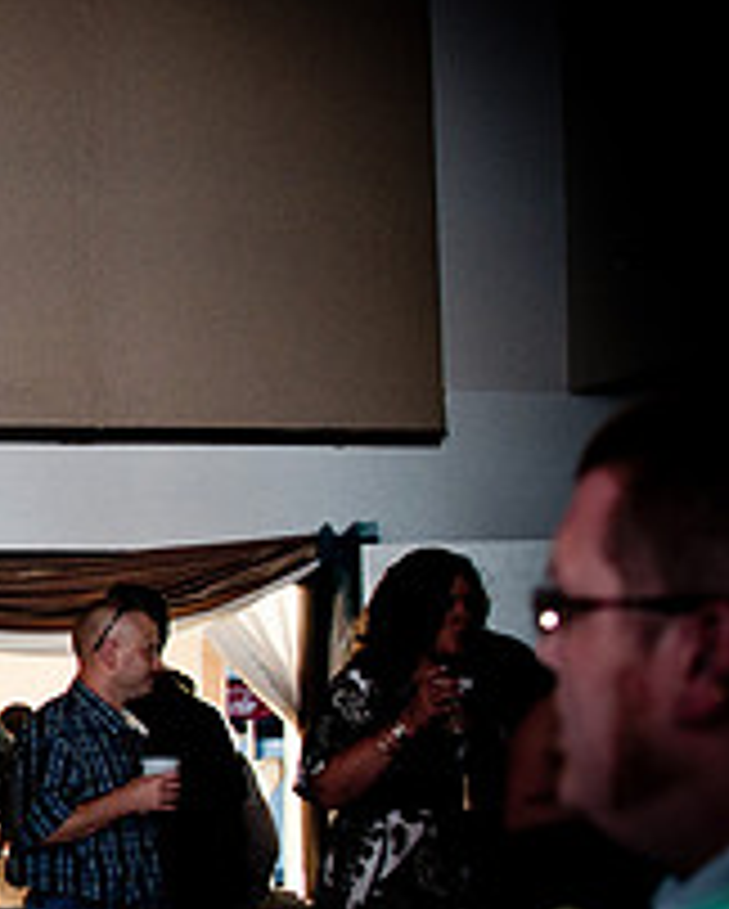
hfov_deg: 10.3
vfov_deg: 13.6
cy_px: 524
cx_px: -572
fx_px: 3806
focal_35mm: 141
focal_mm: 35
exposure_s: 1/30
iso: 800
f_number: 2.8
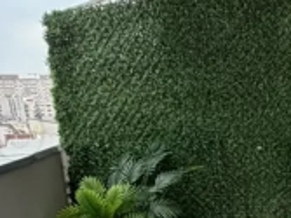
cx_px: 467
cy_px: 277
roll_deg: +0.8
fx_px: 706
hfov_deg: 19.5
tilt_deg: -14.4
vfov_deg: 16.6
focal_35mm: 84
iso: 40
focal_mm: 2.22
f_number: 2.2
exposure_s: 1/241
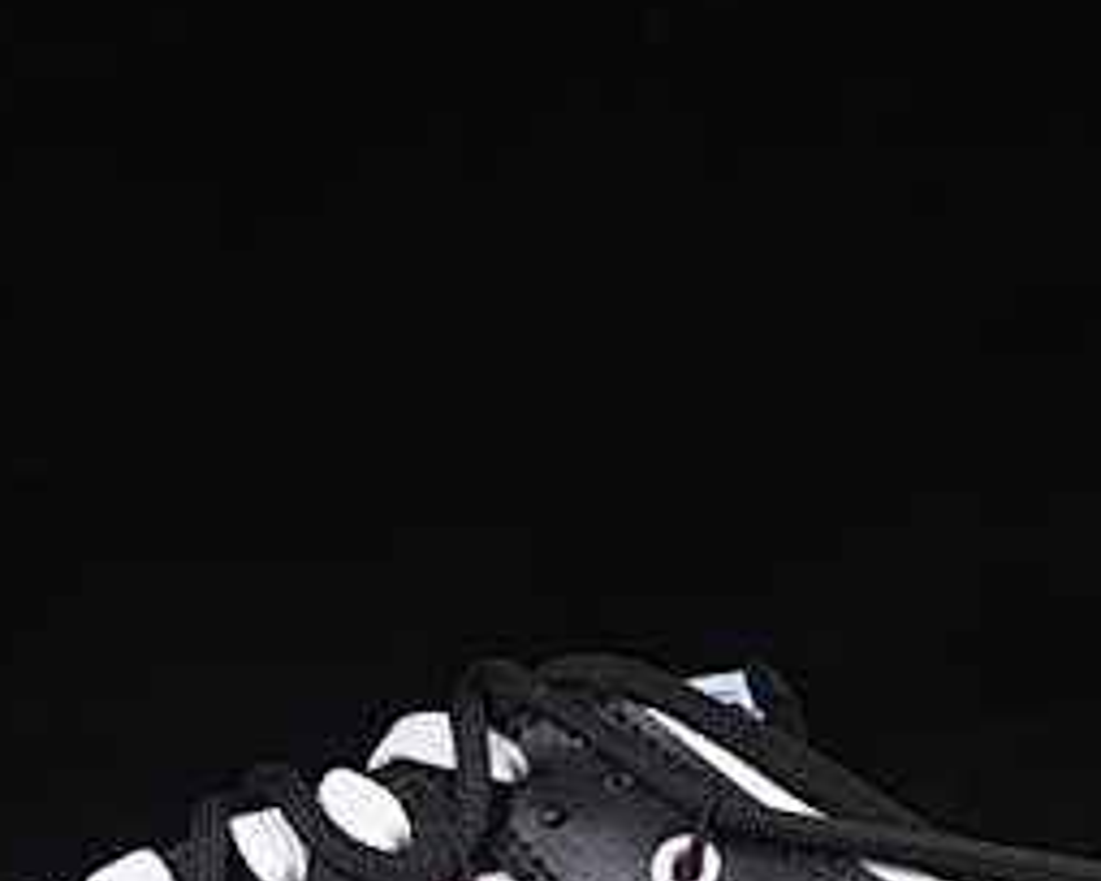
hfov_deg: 8.7
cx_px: 497
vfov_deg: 7.0
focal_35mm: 221
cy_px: 814
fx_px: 7201
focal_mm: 50
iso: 160
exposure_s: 1/60
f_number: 6.3
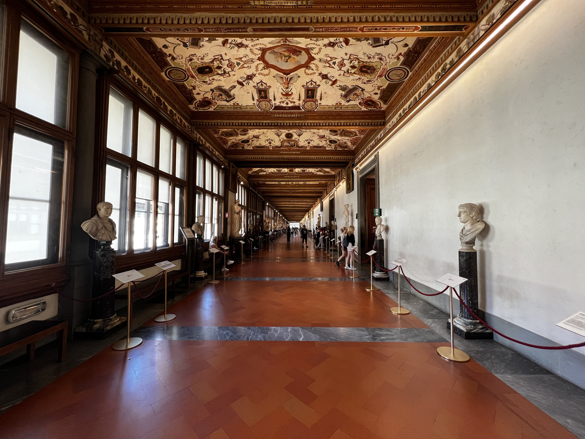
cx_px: 292
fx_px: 220
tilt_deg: +2.0
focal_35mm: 13
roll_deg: +0.0
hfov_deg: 106.2
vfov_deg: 89.9
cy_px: 220
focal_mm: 1.57
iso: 250
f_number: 1.8
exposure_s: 1/82
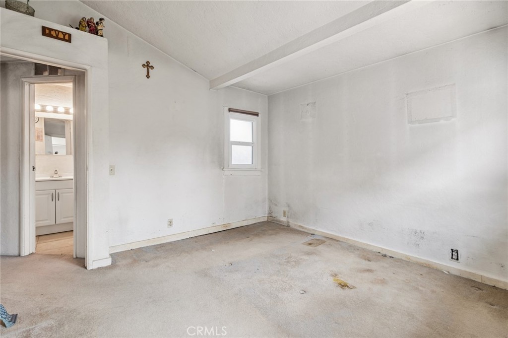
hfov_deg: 96.8
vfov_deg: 73.7
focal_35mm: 16
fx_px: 226
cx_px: 254
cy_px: 169
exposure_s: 1/10
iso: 200
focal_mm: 16
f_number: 7.1
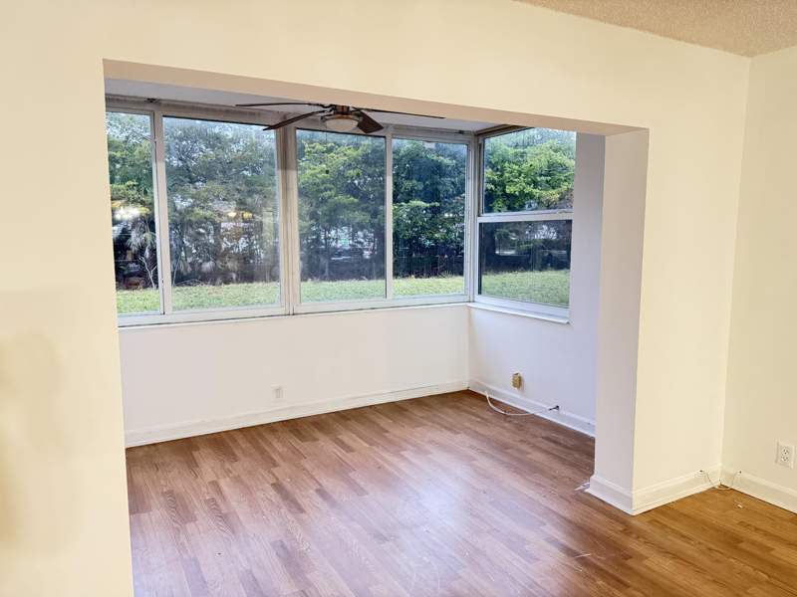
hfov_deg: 71.6
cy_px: 298
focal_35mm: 24
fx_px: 553
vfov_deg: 56.8
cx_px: 398
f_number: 1.78
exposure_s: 1/60
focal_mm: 6.76
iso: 800
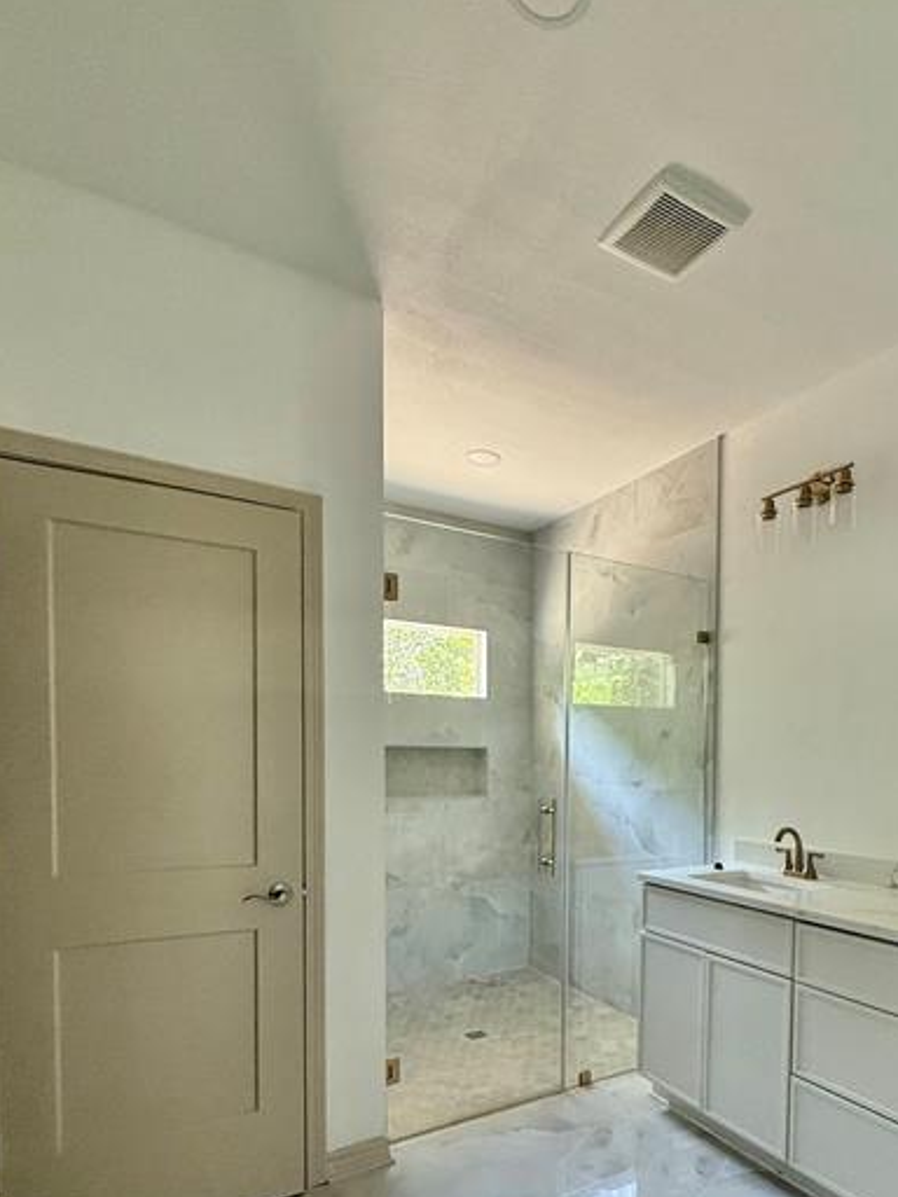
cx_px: 613
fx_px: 726
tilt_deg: -1.7
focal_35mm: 21
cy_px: 797
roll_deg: -1.9
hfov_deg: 61.6
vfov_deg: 76.5
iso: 320
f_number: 2.2
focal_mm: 2.22
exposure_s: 1/69
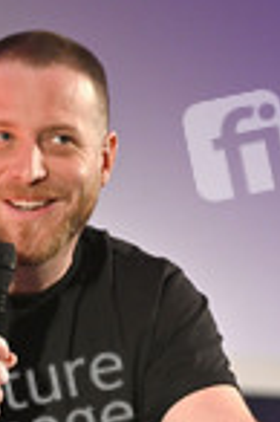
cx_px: 69
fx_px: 5765
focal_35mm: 493
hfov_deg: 2.8
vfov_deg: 4.2
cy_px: 567
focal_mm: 180
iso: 3200
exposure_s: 1/500
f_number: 2.8
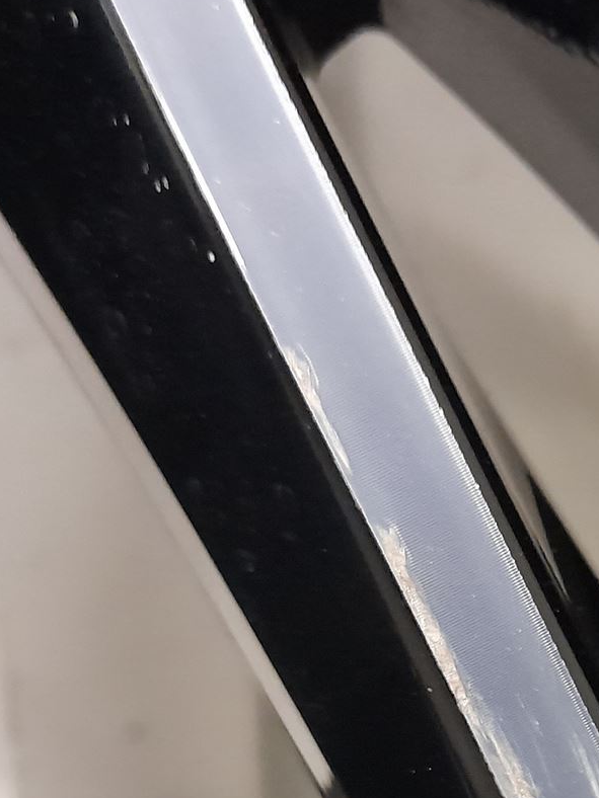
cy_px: 731
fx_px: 1500
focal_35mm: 65
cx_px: 530
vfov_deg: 28.6
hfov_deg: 22.1
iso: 1000
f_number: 2
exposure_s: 1/20
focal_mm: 4.6
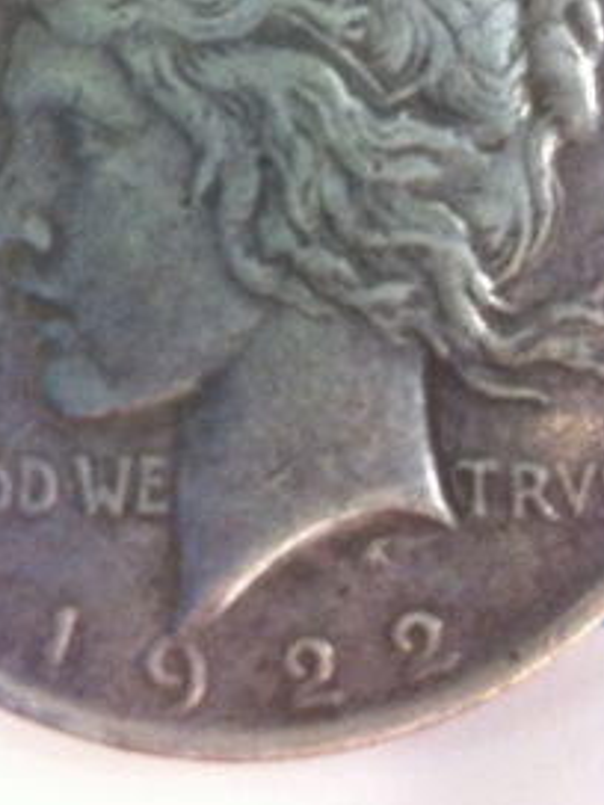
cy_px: 127
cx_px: 225
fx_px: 1791
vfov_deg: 24.8
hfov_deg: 19.1
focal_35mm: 77
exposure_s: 1/15
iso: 320
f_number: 2.8
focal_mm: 3.85
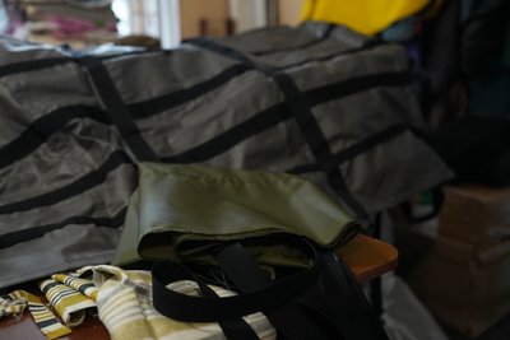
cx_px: 255
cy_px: 170
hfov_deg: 46.4
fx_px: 595
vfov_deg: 31.9
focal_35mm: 42
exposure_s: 1/80
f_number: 2.8
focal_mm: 42
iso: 2500
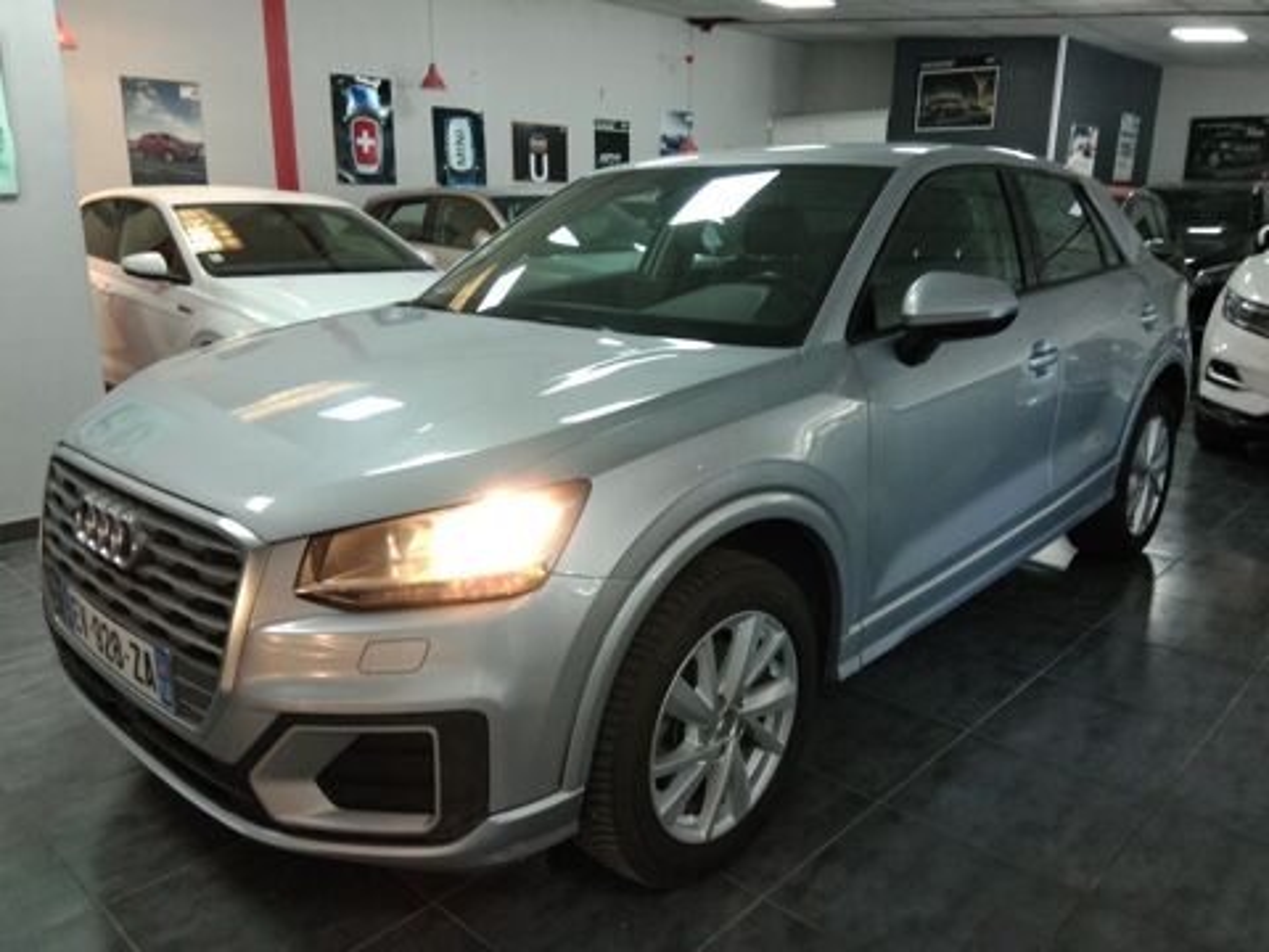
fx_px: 953
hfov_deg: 67.3
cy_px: 476
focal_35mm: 26
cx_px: 634
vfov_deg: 53.1
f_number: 2
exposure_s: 1/33
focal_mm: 3
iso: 412
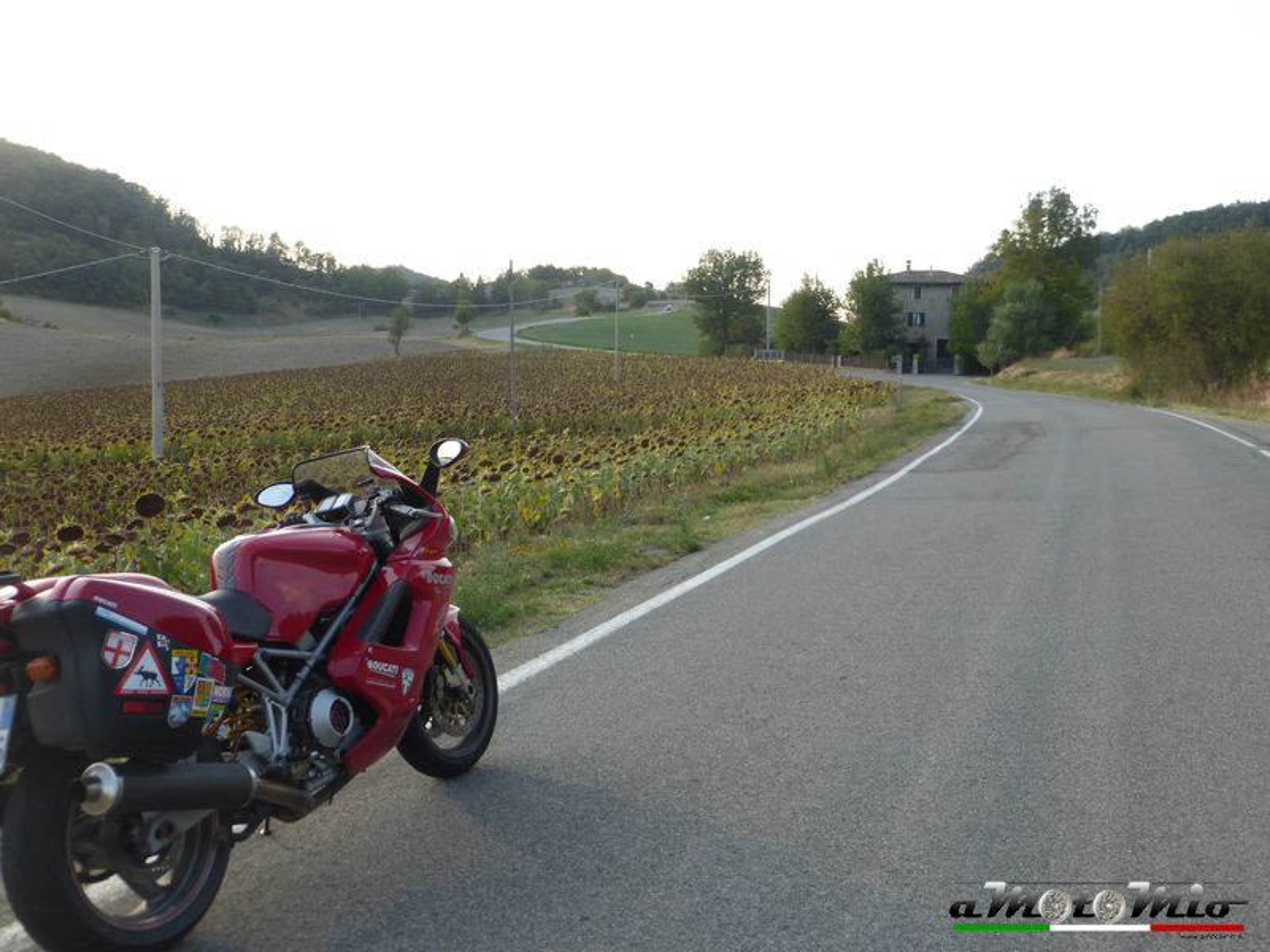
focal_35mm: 31
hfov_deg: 58.4
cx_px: 635
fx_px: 1137
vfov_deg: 45.4
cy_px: 476
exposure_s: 1/200
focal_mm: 5.4
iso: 100
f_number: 4
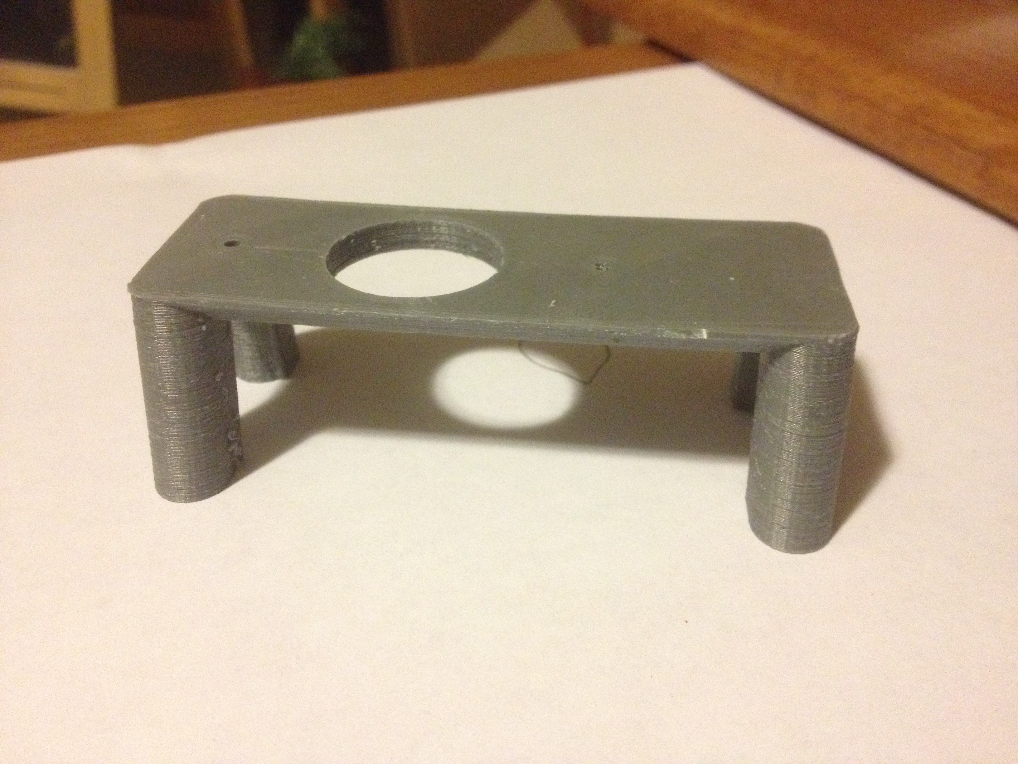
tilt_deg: -34.5
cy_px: 382
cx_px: 509
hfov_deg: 52.6
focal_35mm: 35
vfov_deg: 40.7
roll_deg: -1.8
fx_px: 1029
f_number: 2.4
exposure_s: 1/15
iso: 640
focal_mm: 4.28
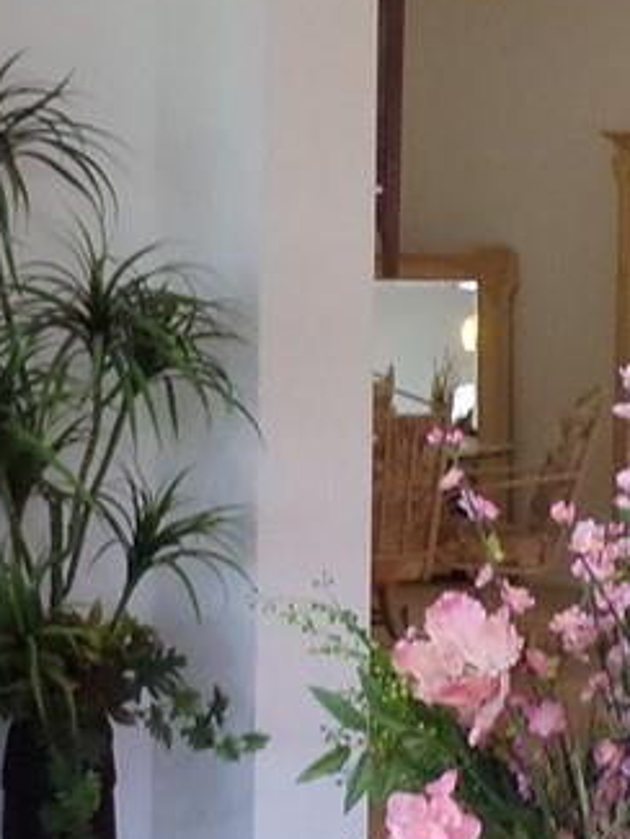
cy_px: 398
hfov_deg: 12.5
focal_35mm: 118
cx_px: 547
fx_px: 2862
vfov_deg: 16.7
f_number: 3
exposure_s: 1/34
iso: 200
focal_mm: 4.3
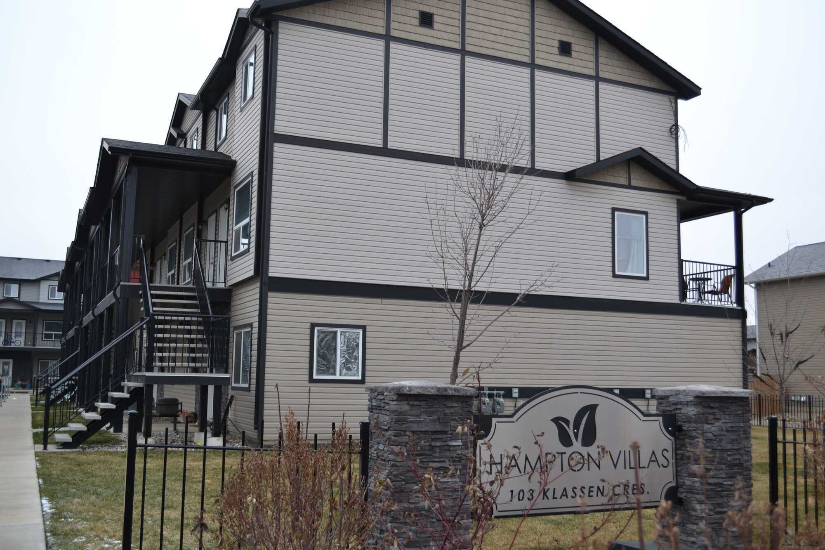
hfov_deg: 53.1
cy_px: 275
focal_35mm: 36
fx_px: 825
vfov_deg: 36.9
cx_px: 412
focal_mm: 24
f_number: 4.5
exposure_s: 1/80
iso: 400
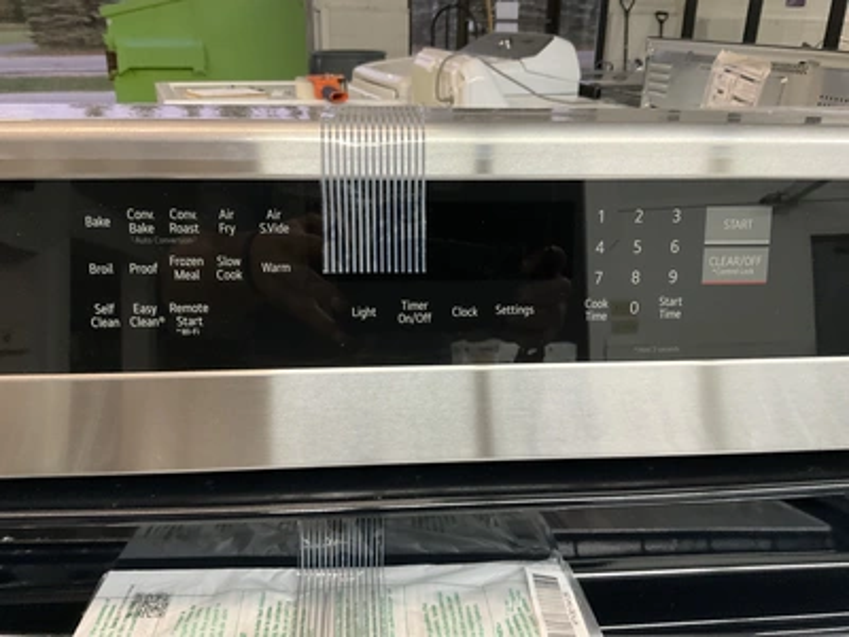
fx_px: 711
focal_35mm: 29
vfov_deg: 48.2
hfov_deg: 61.7
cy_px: 318
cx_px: 424
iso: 250
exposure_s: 1/40
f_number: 1.8
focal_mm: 3
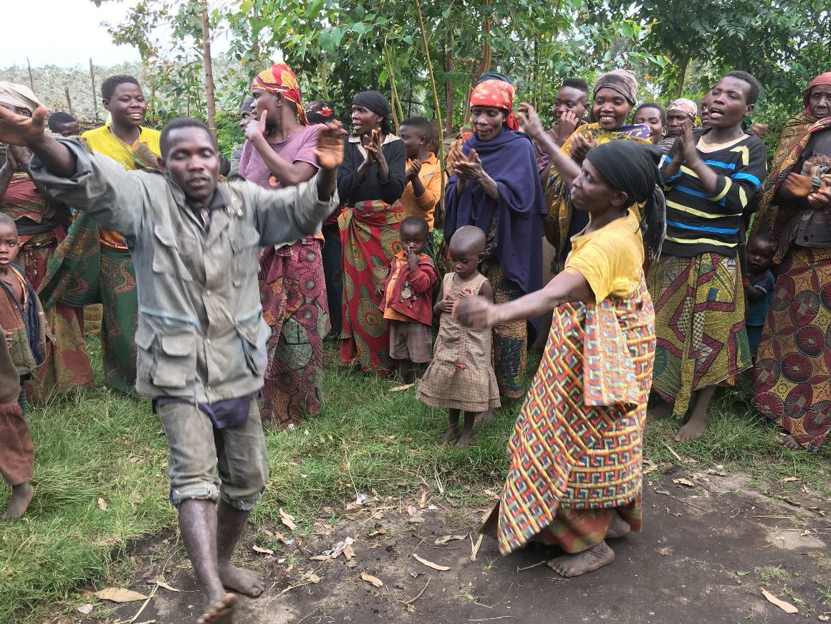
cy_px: 322
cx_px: 456
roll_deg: -2.5
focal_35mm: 32
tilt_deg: -14.9
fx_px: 768
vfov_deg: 44.2
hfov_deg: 56.7
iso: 32
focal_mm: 4.15
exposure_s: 1/100
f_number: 2.2
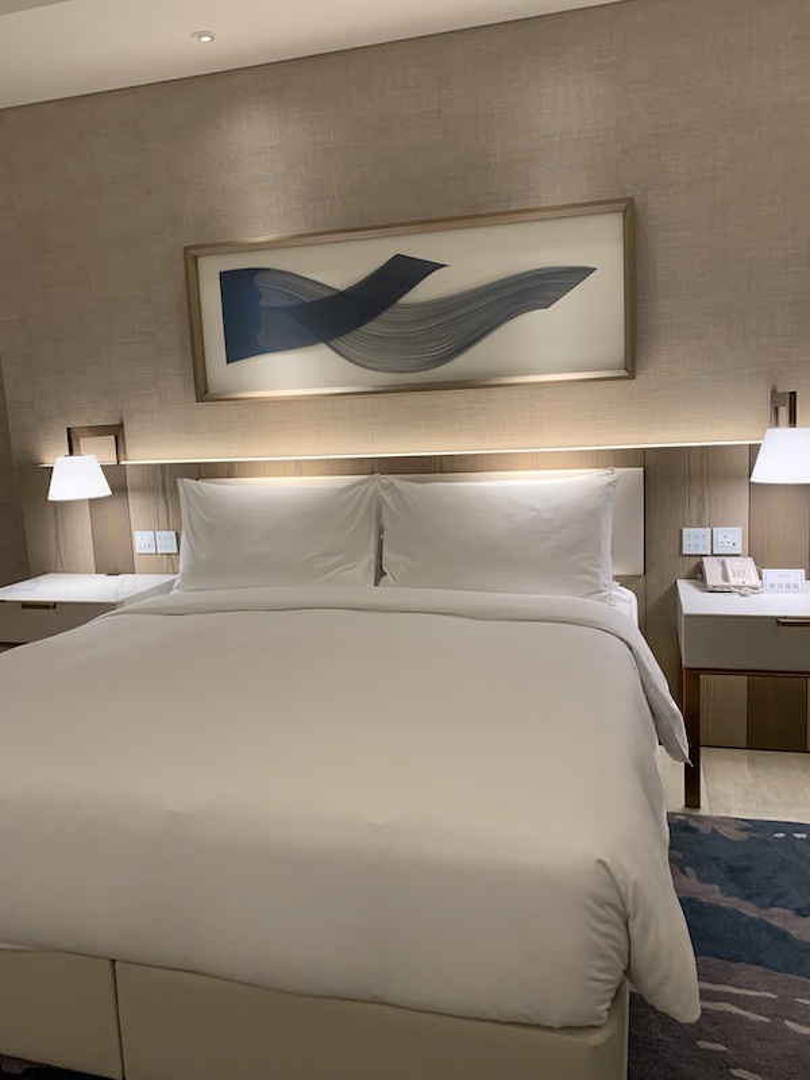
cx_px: 405
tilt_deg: -7.4
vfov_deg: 67.3
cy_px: 540
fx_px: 811
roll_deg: +2.2
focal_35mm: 26
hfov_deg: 53.1
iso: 125
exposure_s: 1/60
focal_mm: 4.25
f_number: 1.8
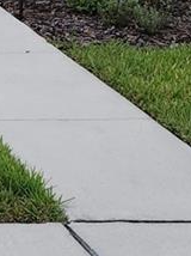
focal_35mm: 129
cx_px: -289
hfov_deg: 9.9
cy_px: -127
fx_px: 951
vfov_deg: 14.3
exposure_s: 1/562
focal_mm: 6.4
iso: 12
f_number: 1.8
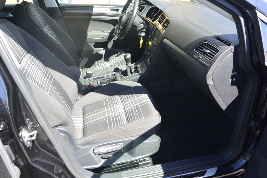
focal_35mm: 27
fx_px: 200
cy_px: 89
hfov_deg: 67.4
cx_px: 134
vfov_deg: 47.9
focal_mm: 10
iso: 160
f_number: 4
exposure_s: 1/200
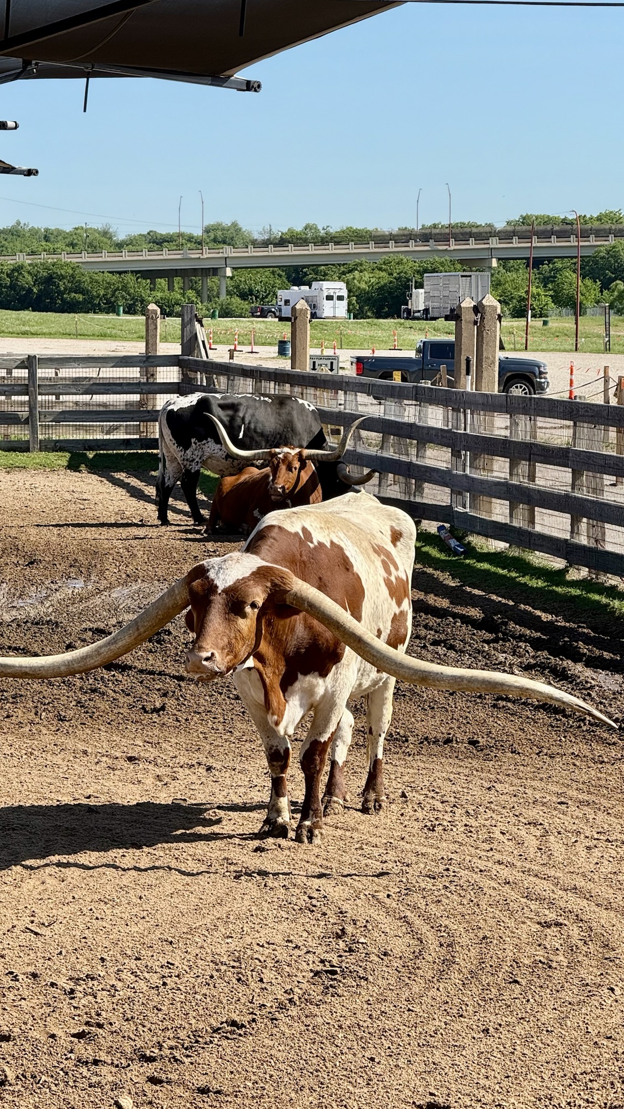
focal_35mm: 131
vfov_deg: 16.4
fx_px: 3853
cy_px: 554
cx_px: 256
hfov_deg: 9.3
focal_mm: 15.66
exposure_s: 1/830
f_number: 2.8
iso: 64
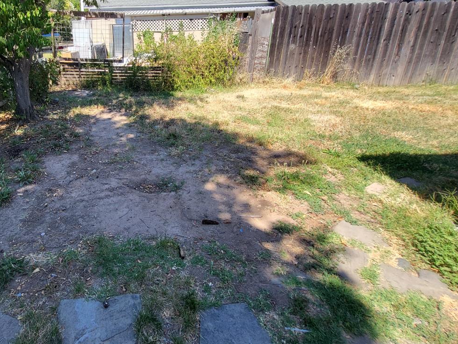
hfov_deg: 78.2
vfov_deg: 64.9
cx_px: 140
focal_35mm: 20
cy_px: 127
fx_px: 265
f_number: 2.2
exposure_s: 1/390
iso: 32
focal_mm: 1.74
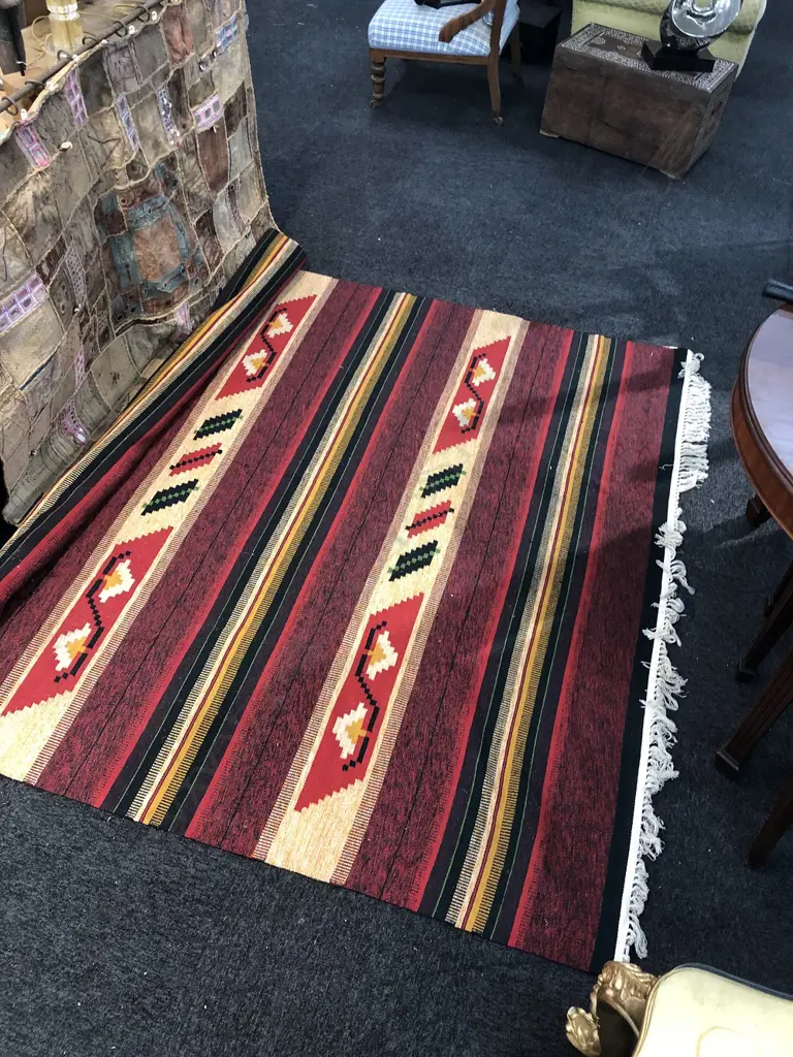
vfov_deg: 63.4
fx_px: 855
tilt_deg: -50.0
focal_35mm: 28
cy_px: 528
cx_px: 396
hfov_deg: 49.7
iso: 40
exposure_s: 1/17
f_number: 1.8
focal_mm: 4
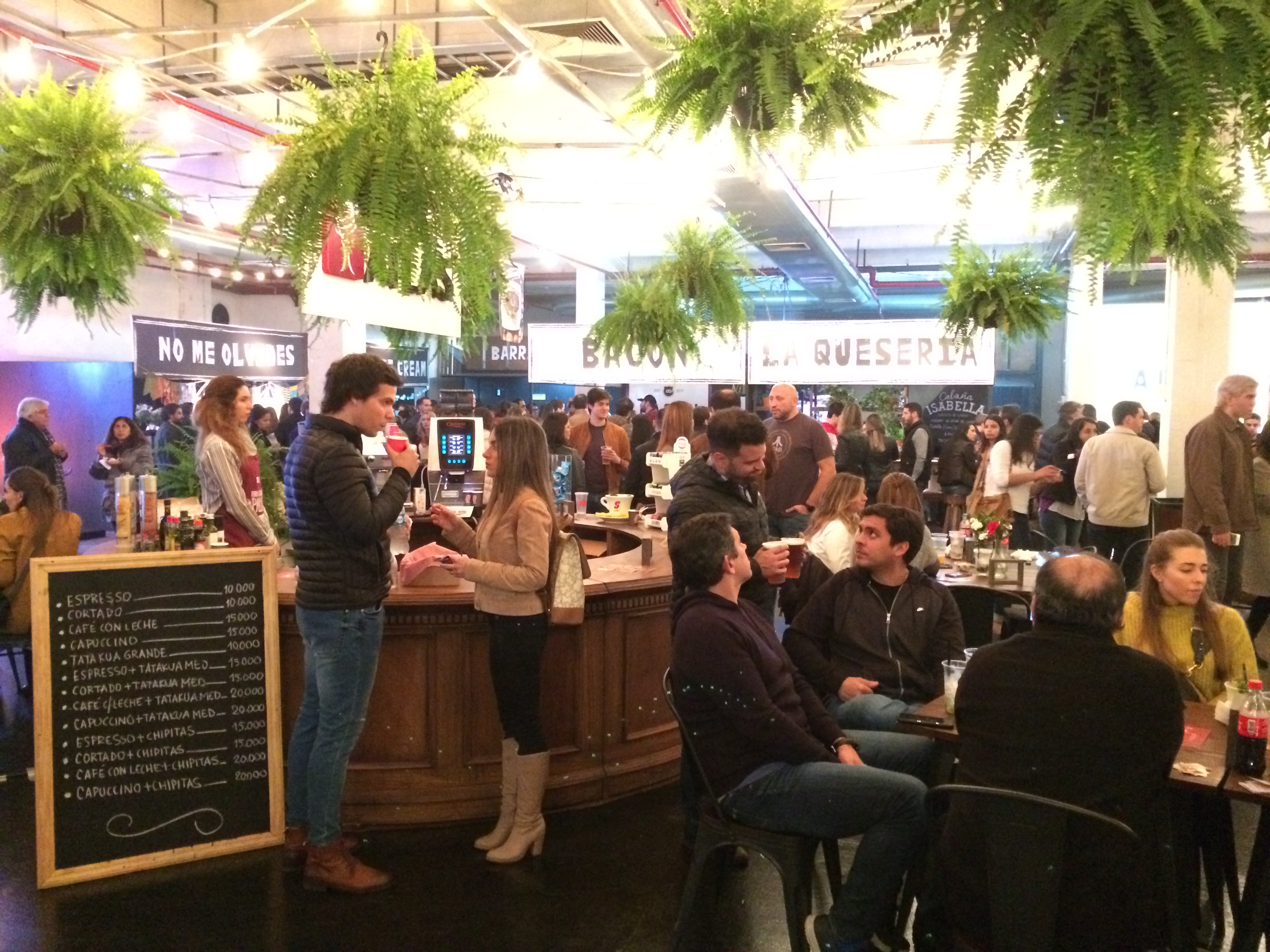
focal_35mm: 29
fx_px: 1064
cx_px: 635
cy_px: 476
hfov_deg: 61.7
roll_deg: -0.4
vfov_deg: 48.2
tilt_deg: -4.9
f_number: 2.2
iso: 800
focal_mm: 4.15
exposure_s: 1/17
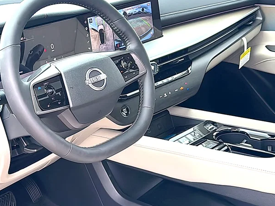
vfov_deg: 29.7
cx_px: 126
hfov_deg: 38.9
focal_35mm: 49
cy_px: 99
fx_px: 389
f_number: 1.78
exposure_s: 1/335
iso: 125
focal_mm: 6.86
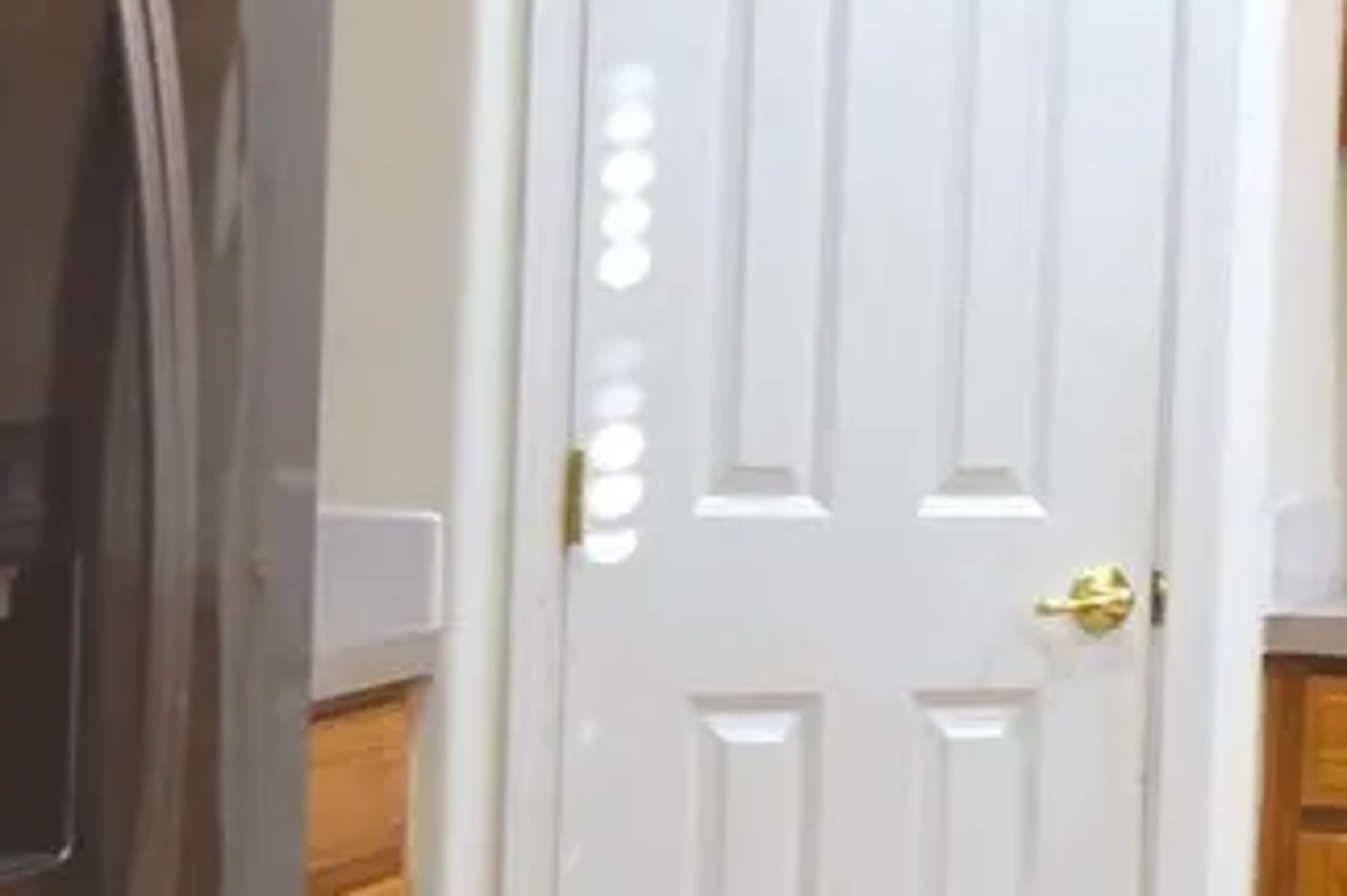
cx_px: 2571
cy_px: 452
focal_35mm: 189
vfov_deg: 7.3
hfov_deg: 10.2
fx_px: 7068
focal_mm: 24
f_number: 4.5
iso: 400
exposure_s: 1/80
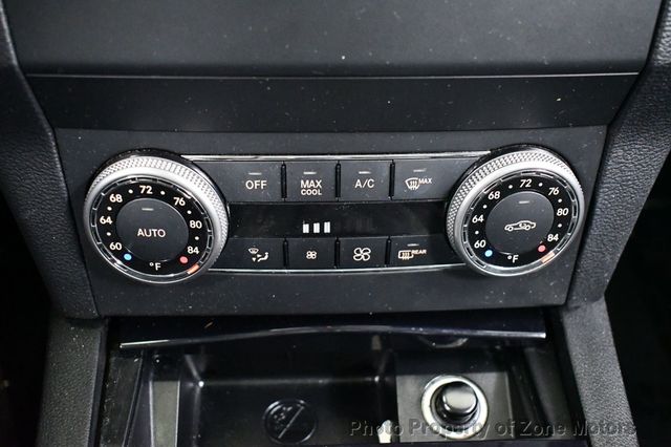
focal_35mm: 39
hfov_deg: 49.6
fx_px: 727
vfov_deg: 34.2
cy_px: 224
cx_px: 336
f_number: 4
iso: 12800
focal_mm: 26
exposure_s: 1/60
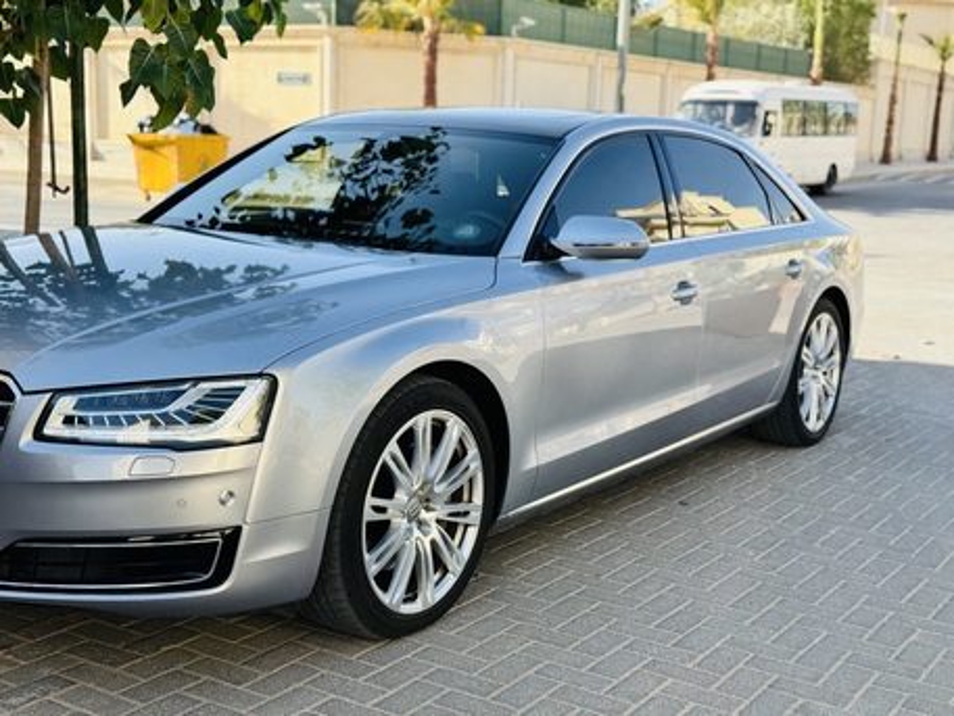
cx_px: 477
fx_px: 1323
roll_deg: -1.0
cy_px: 358
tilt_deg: -9.7
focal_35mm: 48
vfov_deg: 30.3
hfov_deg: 39.6
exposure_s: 1/1193
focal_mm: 6.76
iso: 64
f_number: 1.78
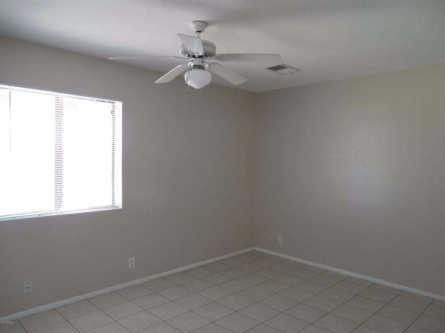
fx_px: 321
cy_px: 166
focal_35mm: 25
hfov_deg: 69.4
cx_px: 222
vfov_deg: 54.9
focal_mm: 4.5
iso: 400
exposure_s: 1/25
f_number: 3.3
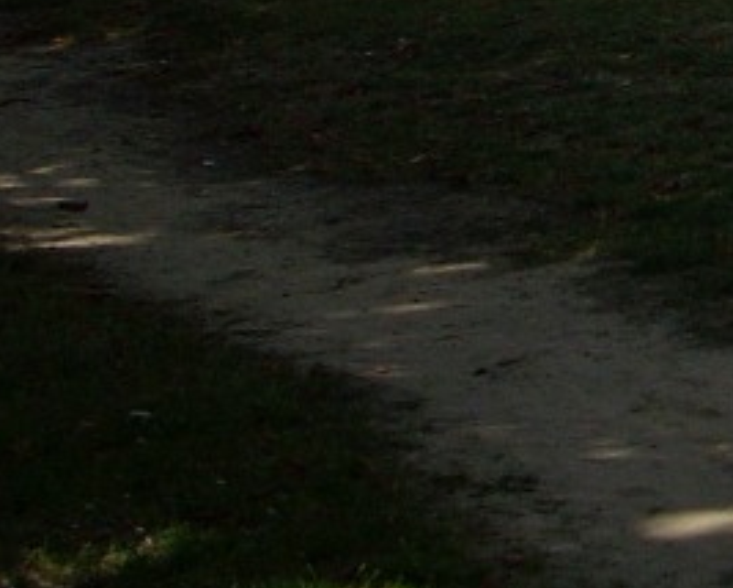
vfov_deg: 8.5
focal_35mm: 173
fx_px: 3756
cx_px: 1535
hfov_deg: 10.2
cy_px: -580
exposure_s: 1/297
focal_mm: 6.2
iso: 64
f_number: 5.6
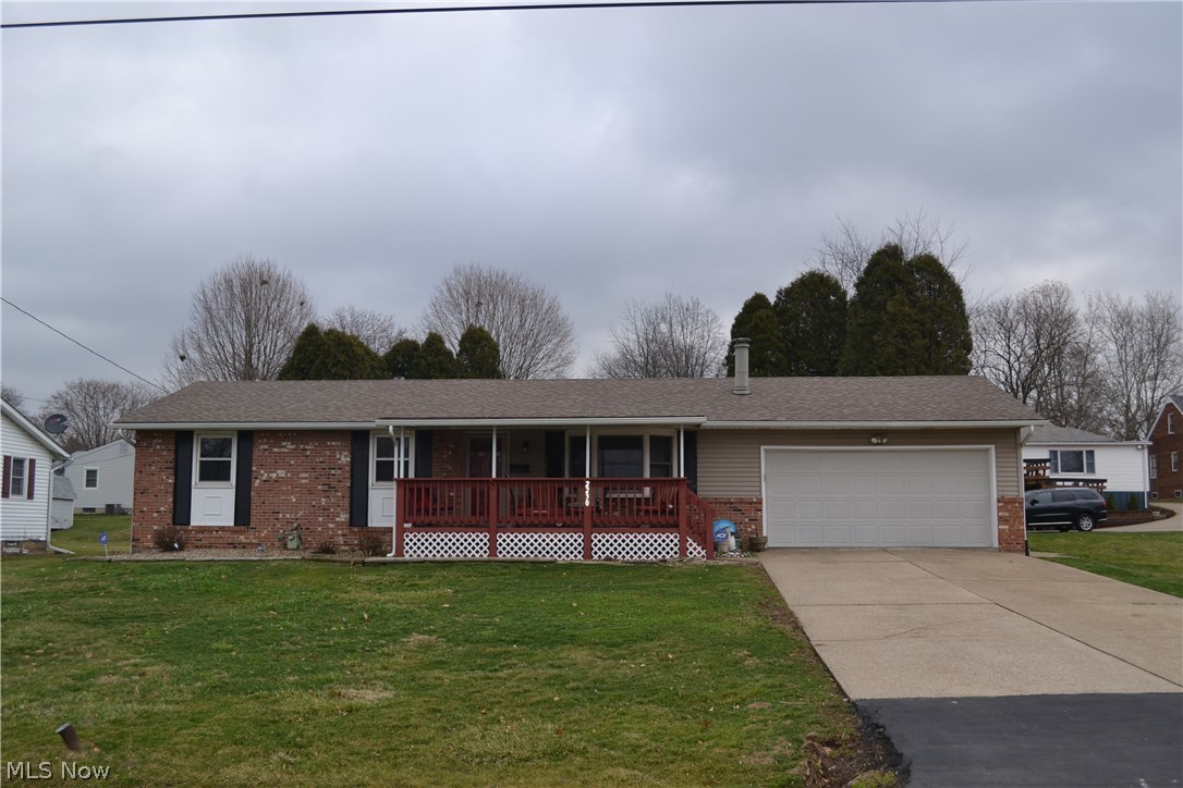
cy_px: 394
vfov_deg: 40.0
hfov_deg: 57.2
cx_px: 592
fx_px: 1084
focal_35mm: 33
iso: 100
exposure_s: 1/200
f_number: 5
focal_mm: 22
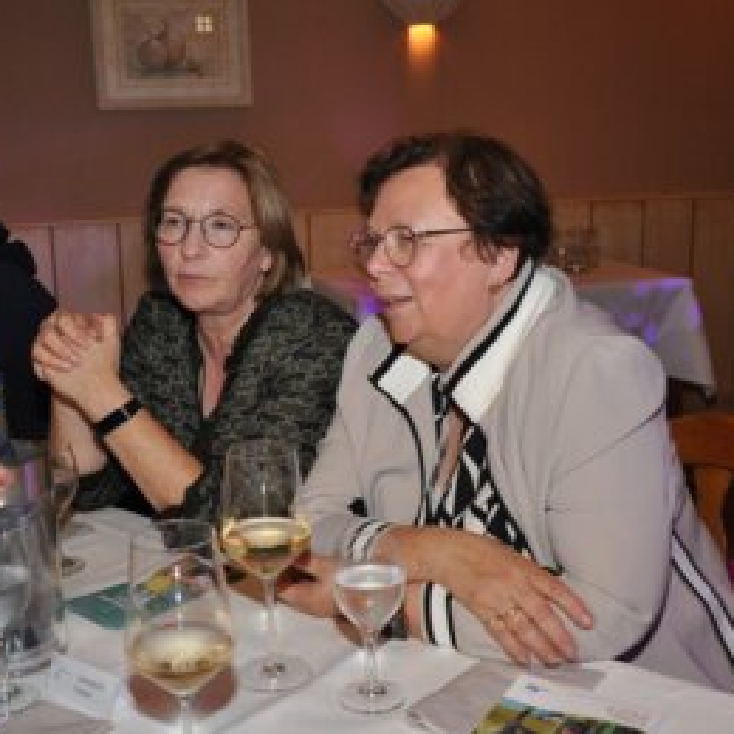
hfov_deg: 36.0
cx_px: 344
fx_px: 1128
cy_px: 373
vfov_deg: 36.1
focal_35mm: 47
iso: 800
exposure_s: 1/60
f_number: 4
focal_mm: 24
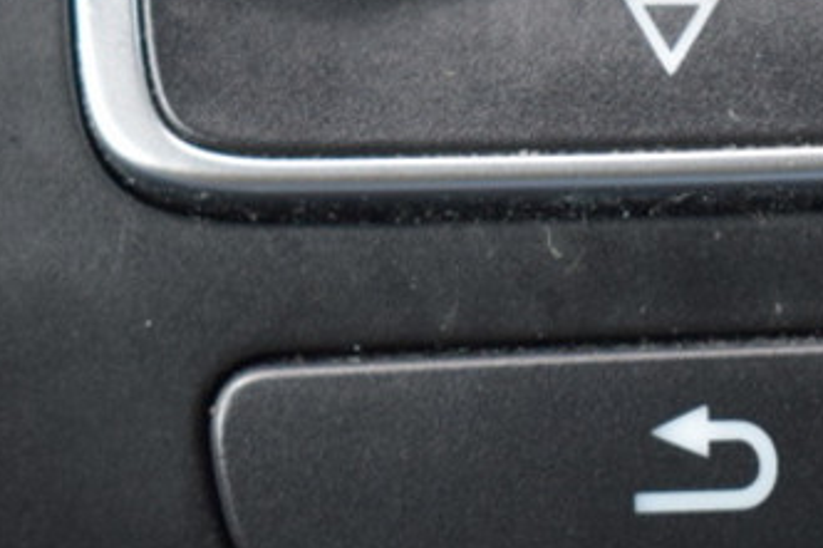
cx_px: 607
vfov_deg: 4.5
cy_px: -170
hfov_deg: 6.8
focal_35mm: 304
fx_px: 6946
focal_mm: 48
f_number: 5.3
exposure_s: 1/60
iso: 900
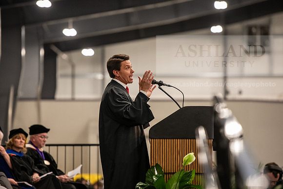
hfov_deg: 11.1
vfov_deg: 7.4
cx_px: 142
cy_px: 94
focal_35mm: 185
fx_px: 1455
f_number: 3.2
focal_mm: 185
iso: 3200
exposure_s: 1/200
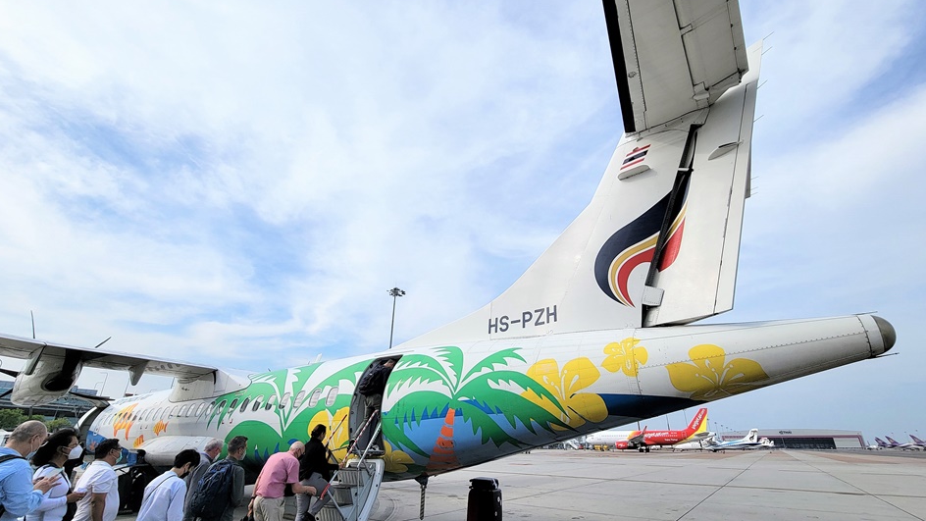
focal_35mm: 15
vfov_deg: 70.5
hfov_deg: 103.0
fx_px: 368
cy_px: 263
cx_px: 467
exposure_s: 1/2359
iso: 50
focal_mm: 2.2
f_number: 2.2
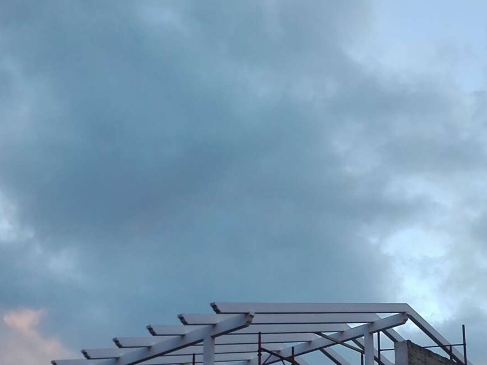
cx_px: 234
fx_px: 1111
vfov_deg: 18.3
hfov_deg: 24.7
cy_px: 330
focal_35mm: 79
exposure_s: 1/163
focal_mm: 3.79
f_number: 2
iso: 100
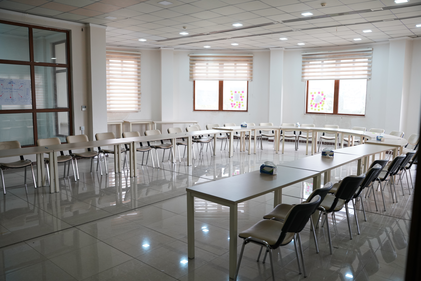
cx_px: 210
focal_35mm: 28
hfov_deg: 65.5
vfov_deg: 46.4
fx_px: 327
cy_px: 140
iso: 1000
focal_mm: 28
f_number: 4
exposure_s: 1/125
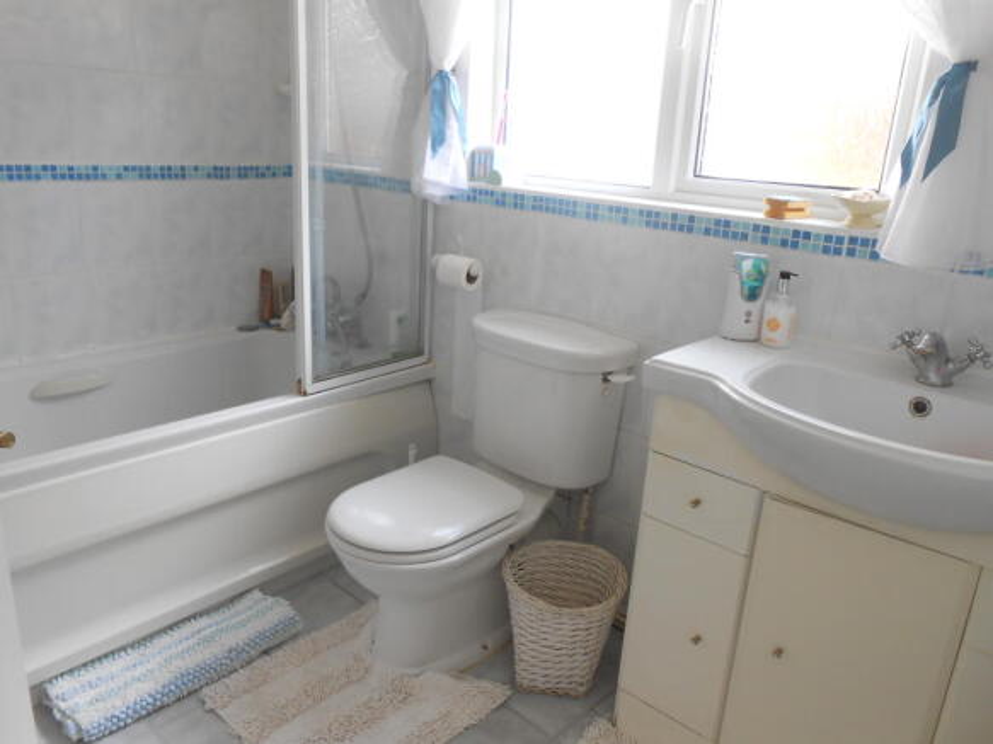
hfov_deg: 67.3
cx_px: 496
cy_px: 372
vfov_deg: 53.0
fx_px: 746
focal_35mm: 26
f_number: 3.5
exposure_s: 1/30
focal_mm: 4.6
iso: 100
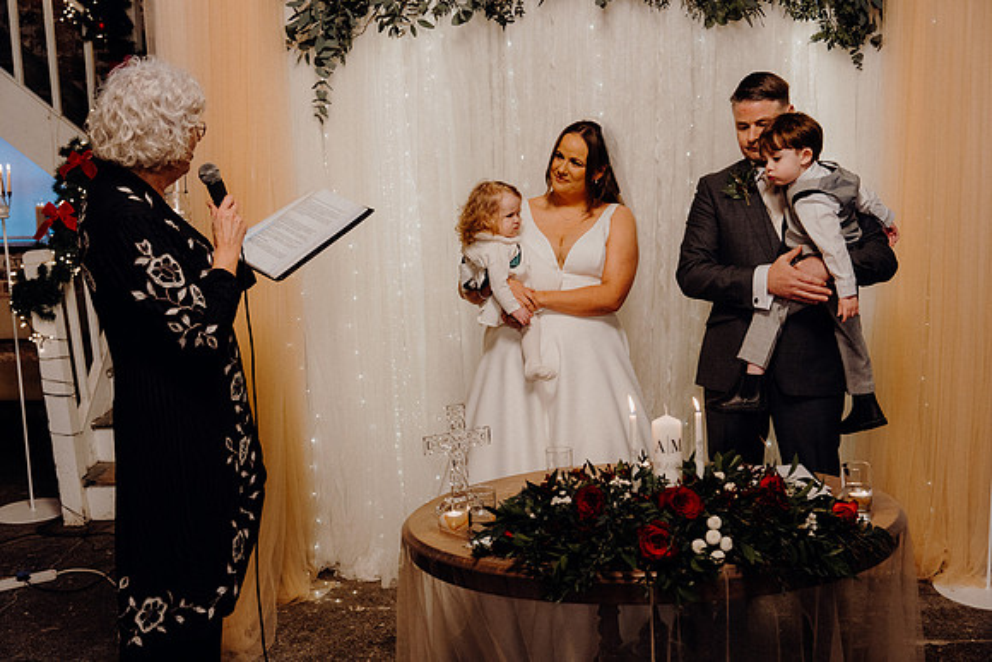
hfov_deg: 49.5
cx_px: 496
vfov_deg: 34.2
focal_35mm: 39
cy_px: 331
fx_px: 1075
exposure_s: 1/160
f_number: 3.5
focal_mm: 39
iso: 2000
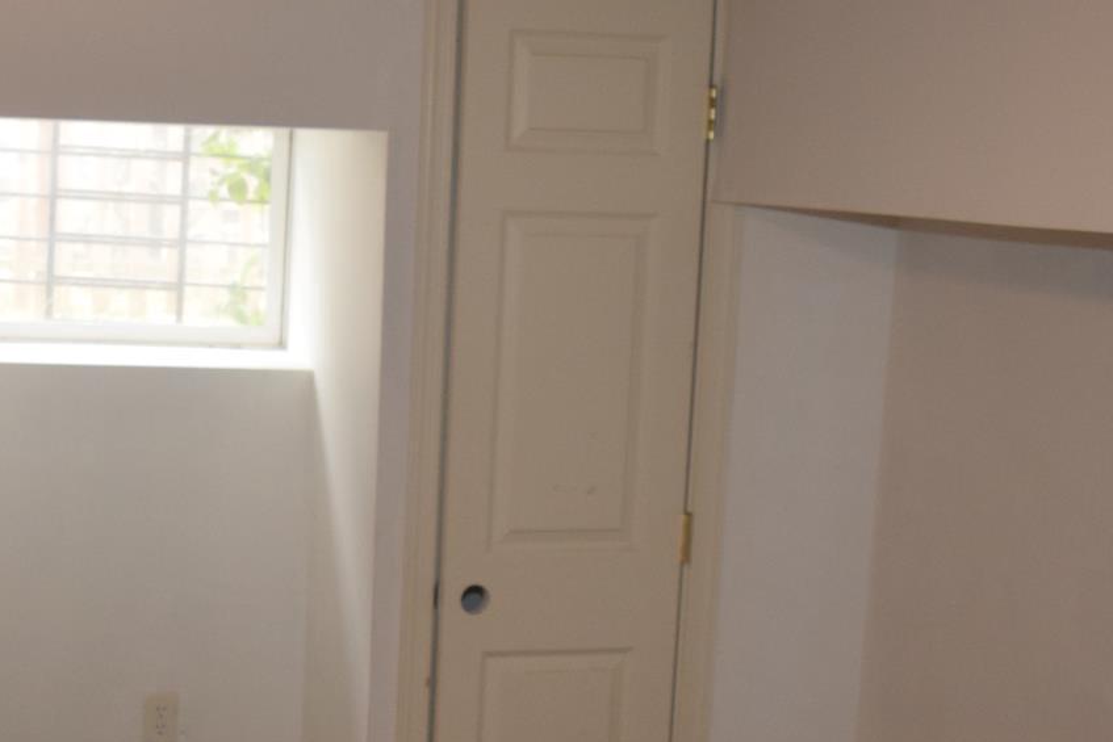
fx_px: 2690
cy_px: 508
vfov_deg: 15.7
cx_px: 251
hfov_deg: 23.1
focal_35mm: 87
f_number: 4
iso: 800
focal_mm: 24
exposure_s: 1/80
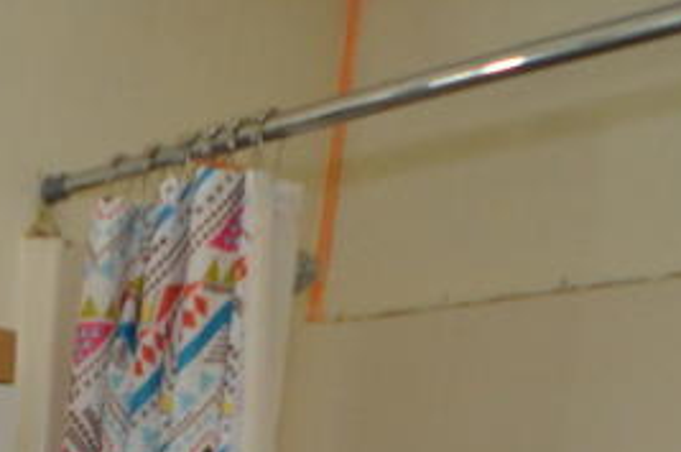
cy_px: 873
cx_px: -134
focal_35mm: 52
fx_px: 982
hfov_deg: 31.9
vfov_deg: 18.4
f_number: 4.5
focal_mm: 8
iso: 800
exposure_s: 1/60
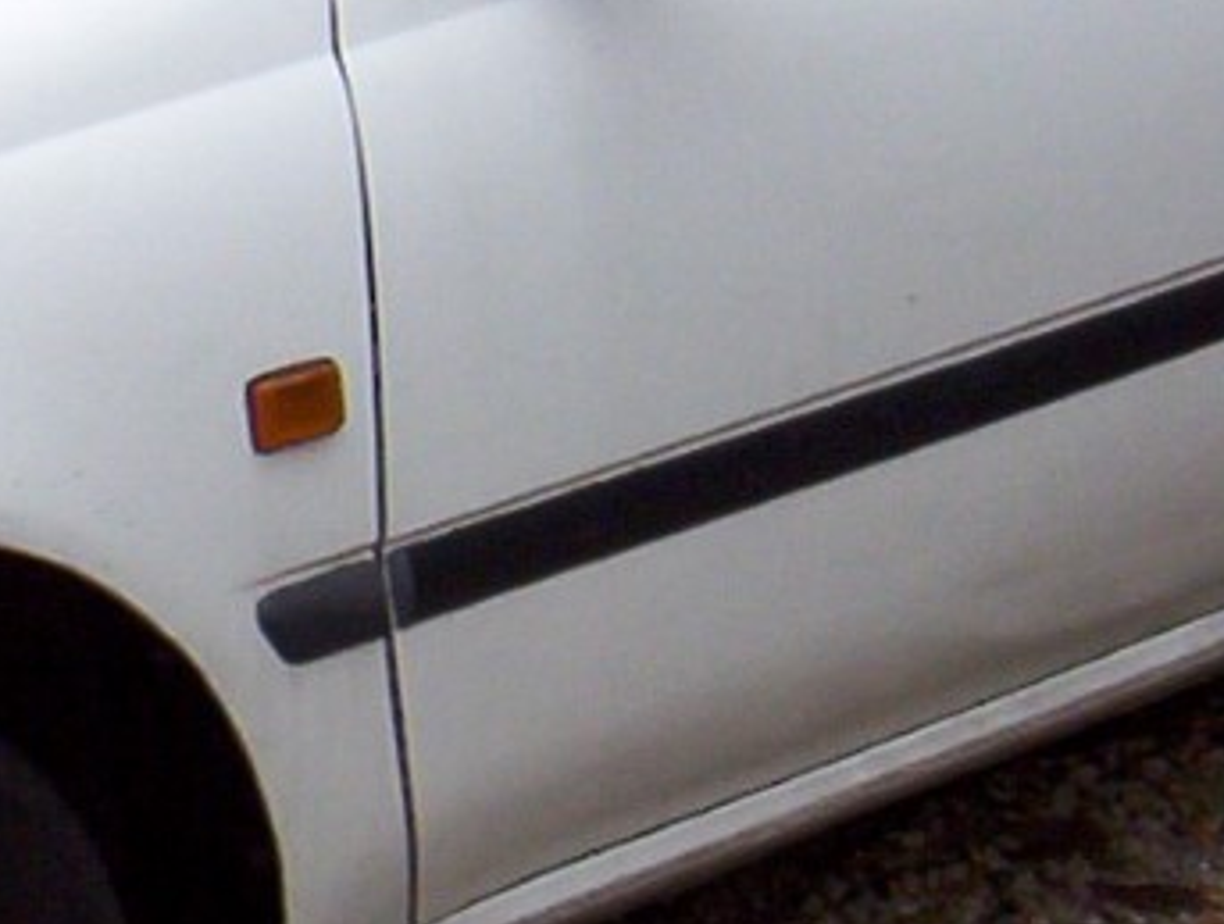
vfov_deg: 9.9
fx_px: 5317
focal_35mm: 150
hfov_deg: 12.9
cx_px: -45
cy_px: 303
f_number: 2.76
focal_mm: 5.54
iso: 100
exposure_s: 1/224
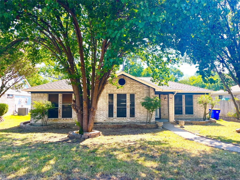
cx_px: 120
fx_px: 180
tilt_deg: +2.6
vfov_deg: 53.1
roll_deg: +0.2
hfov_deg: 67.3
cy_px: 90
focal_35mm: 26
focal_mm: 5.1
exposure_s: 1/831
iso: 32
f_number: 1.6
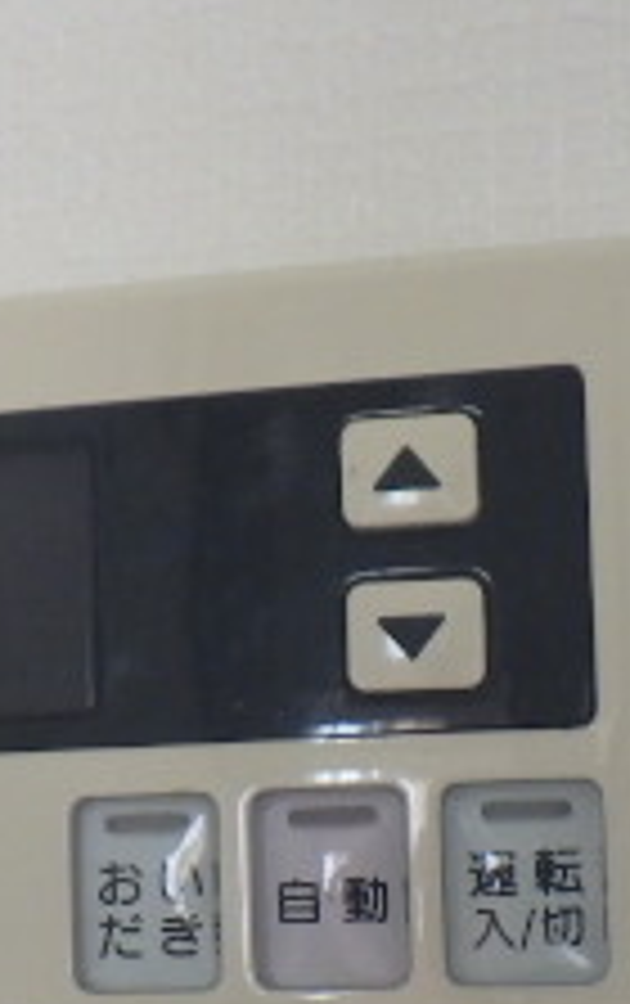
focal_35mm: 85
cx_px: 243
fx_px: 2328
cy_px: 743
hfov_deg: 15.4
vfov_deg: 24.1
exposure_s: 1/45
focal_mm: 5
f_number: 3.5
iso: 500
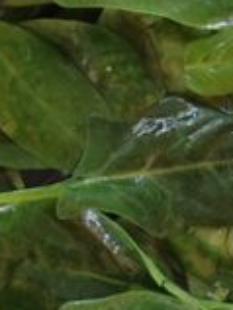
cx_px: 62
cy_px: 190
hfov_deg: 13.6
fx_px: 976
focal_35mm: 109
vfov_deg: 18.0
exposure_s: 1/25
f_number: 1.65
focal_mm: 6.14
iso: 800
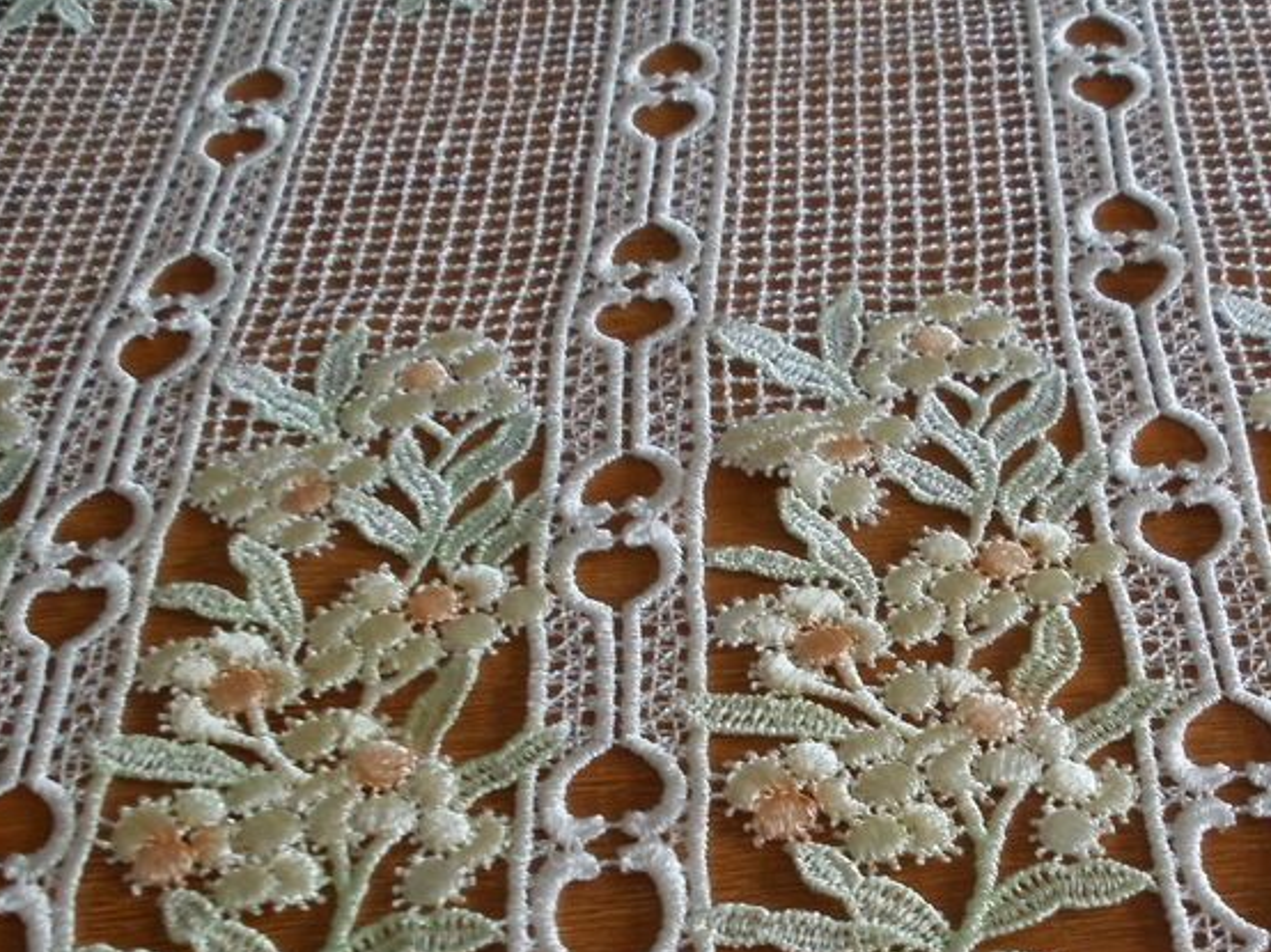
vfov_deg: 22.2
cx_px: 1099
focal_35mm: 65
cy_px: 796
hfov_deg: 28.9
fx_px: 2386
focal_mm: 6.3
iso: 100
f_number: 3.5
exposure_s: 1/40
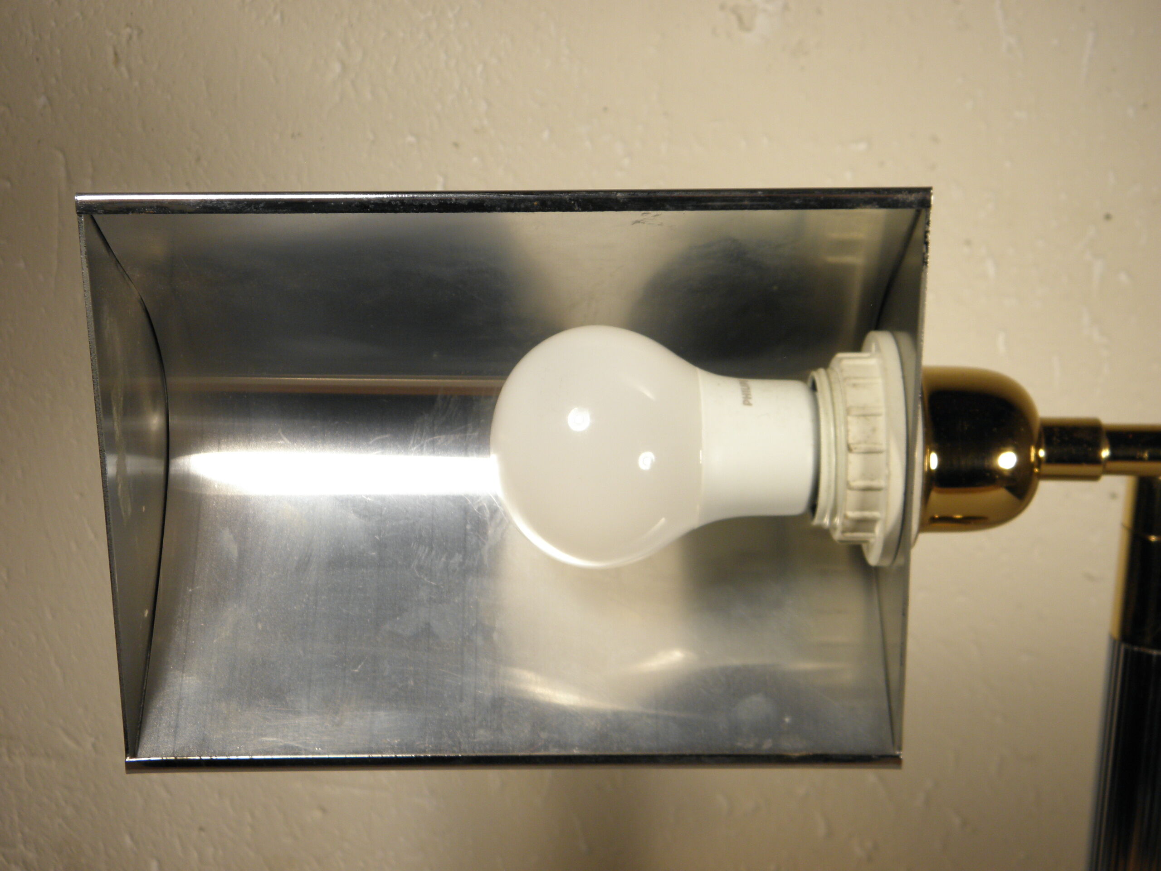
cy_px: 436
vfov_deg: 27.0
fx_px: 1811
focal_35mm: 54
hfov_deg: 35.5
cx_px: 580
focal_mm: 9.7
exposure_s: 1/80
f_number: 4.1
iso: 100
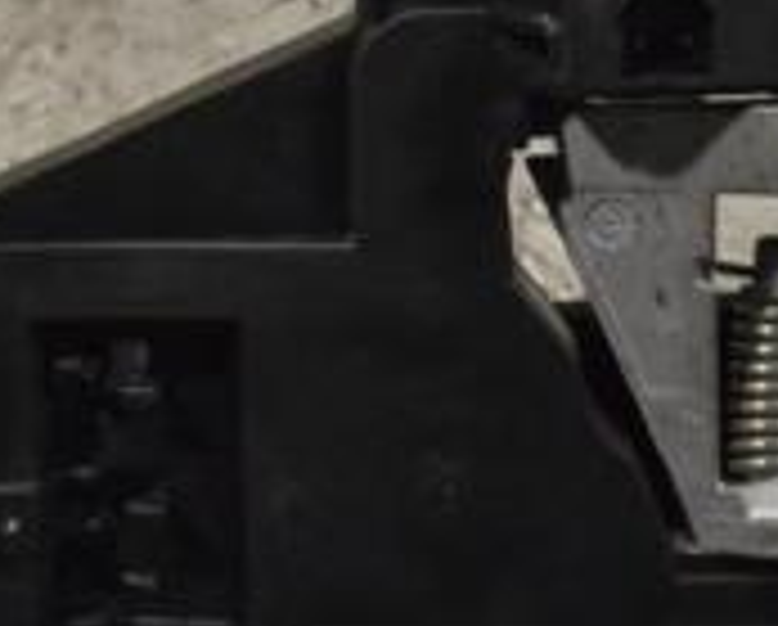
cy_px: 122
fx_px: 4267
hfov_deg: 10.4
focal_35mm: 185
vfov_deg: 8.4
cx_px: 675
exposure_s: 1/250
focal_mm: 38
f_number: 8
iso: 3200
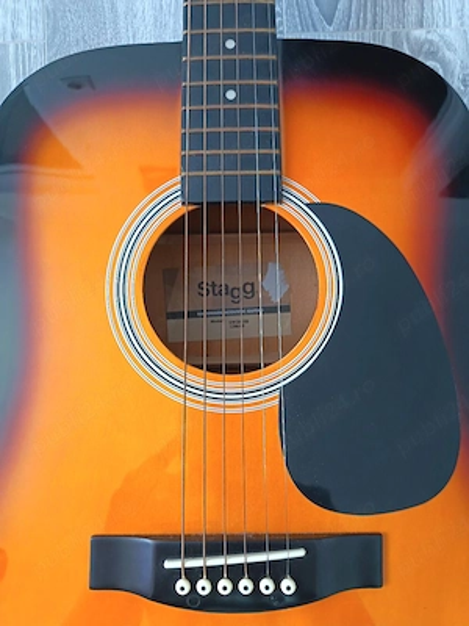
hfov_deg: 56.8
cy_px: 313
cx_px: 234
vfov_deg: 71.6
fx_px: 434
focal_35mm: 24
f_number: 1.75
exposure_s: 1/33.3
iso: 2574
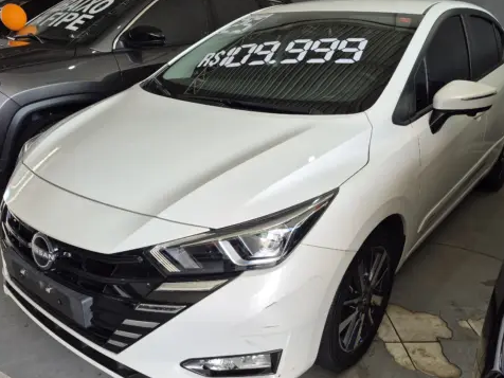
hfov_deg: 61.6
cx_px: 239
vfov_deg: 48.2
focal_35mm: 29
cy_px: 201
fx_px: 422
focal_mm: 5.4
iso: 25
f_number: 1.8
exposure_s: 1/120
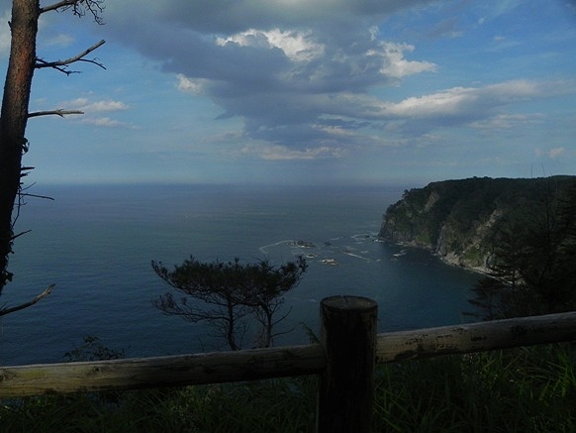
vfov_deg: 53.1
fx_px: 433
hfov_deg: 67.3
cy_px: 216
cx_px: 288
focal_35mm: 26
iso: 200
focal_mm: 4.6
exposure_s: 1/1019
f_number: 8
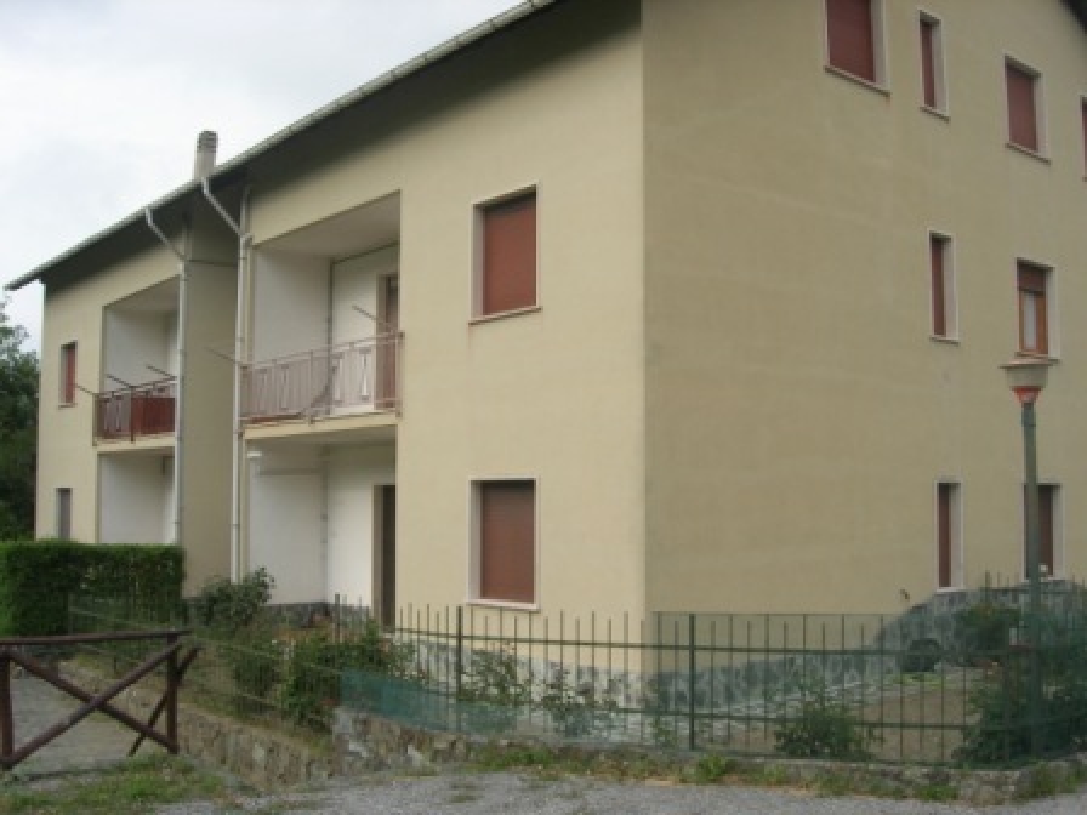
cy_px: 408
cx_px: 544
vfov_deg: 37.7
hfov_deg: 49.0
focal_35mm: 38
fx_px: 1193
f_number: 4.8
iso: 64
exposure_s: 1/257
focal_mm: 7.8
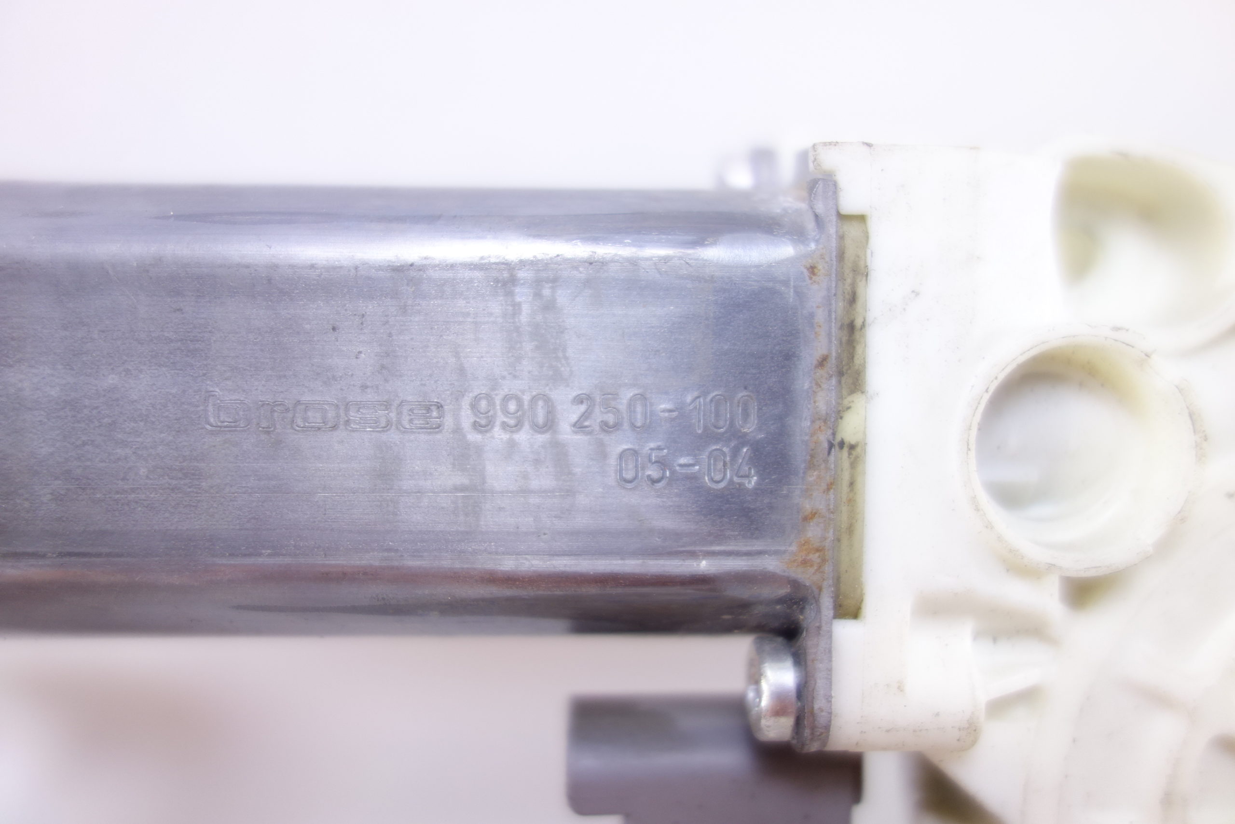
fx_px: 961
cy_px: 412
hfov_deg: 65.5
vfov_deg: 46.4
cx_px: 618
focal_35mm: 28
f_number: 1.8
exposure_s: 1/60
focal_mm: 10.4
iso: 125
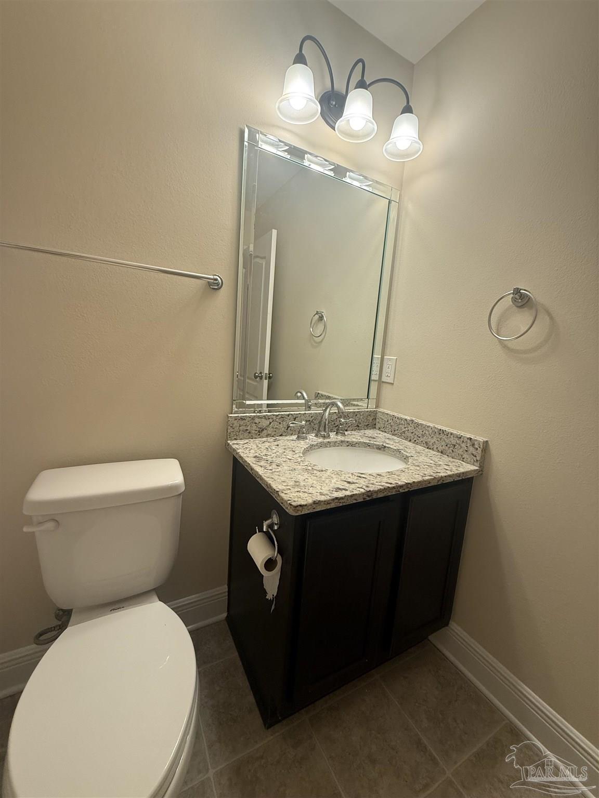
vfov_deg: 102.1
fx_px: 323
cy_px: 399
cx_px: 300
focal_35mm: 14
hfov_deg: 85.7
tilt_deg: -8.5
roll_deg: -4.8
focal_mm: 2.22
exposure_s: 1/120
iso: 160
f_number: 2.2
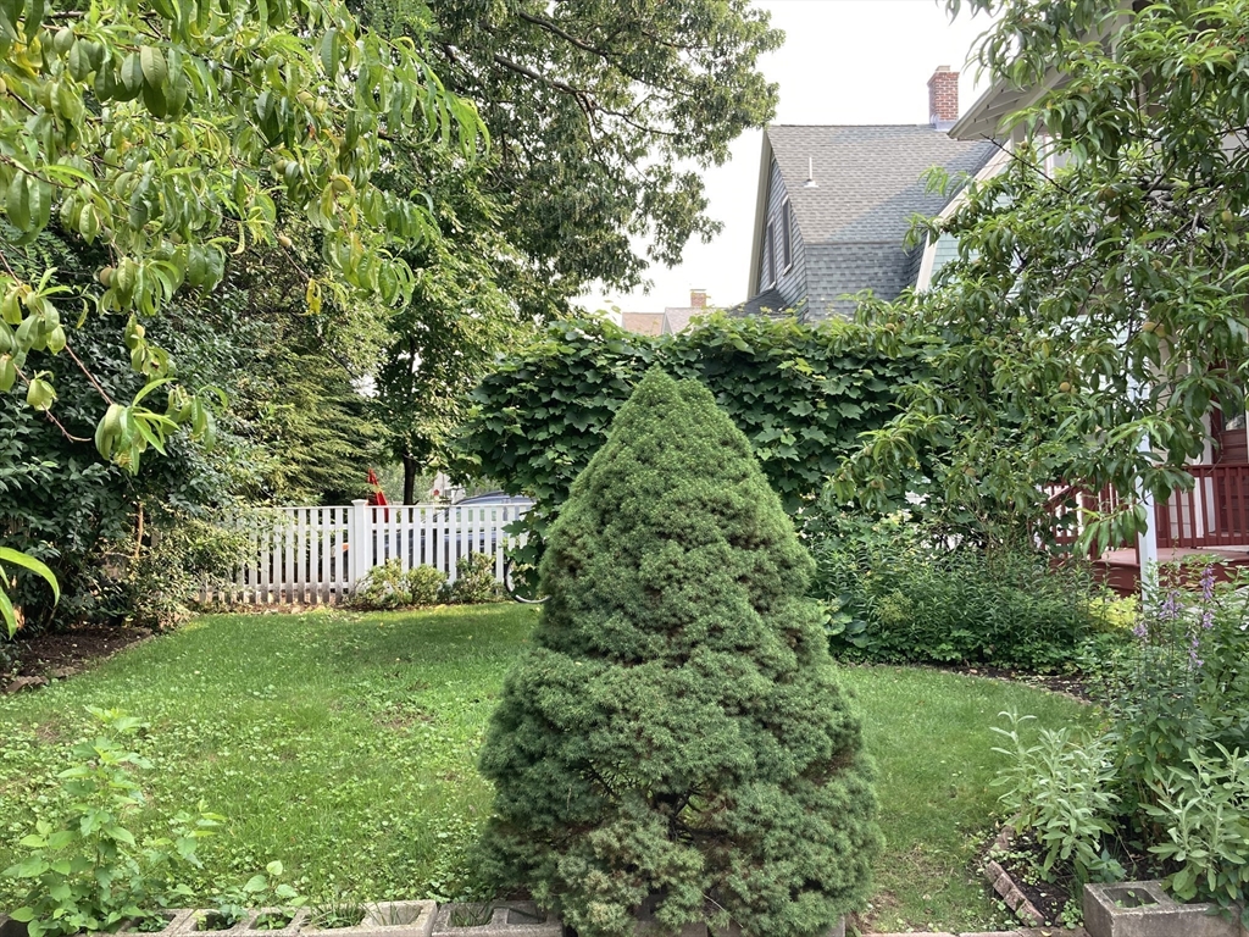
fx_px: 1010
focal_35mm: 28
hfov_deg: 63.4
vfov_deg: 49.7
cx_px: 624
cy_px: 468
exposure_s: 1/121
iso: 25
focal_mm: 3.99
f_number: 1.8
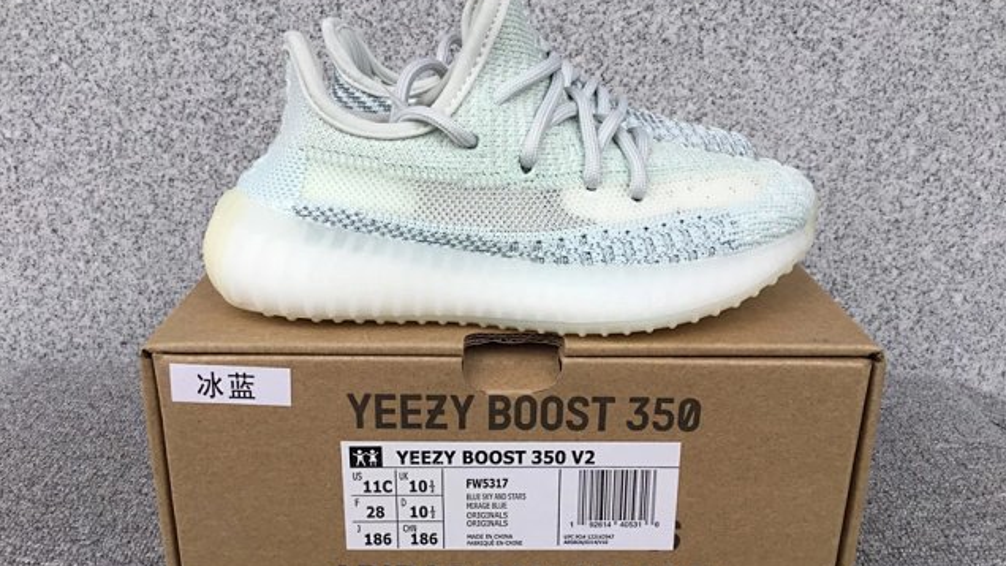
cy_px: 308
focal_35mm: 34
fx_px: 907
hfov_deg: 58.0
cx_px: 501
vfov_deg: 34.6
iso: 25
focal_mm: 3.3
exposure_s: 1/291
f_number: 2.4
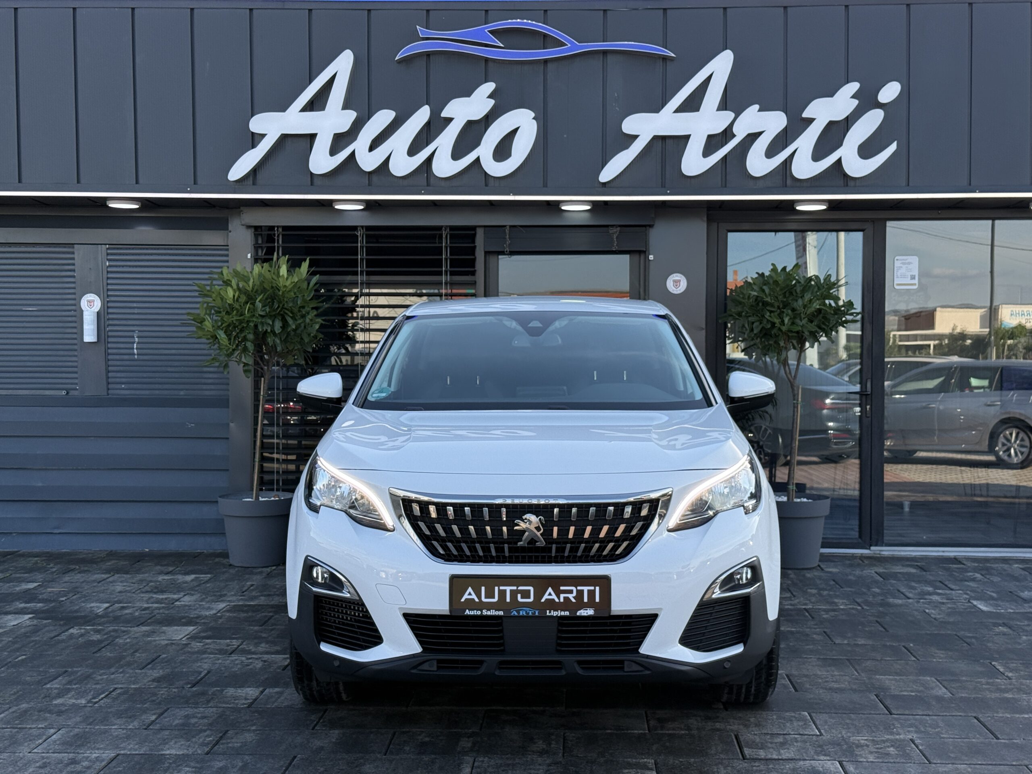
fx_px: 1431
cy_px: 387
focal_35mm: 48
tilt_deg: -0.6
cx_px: 516
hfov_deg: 39.7
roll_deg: +0.7
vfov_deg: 30.3
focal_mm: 6.76
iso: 100
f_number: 1.78
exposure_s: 1/1242
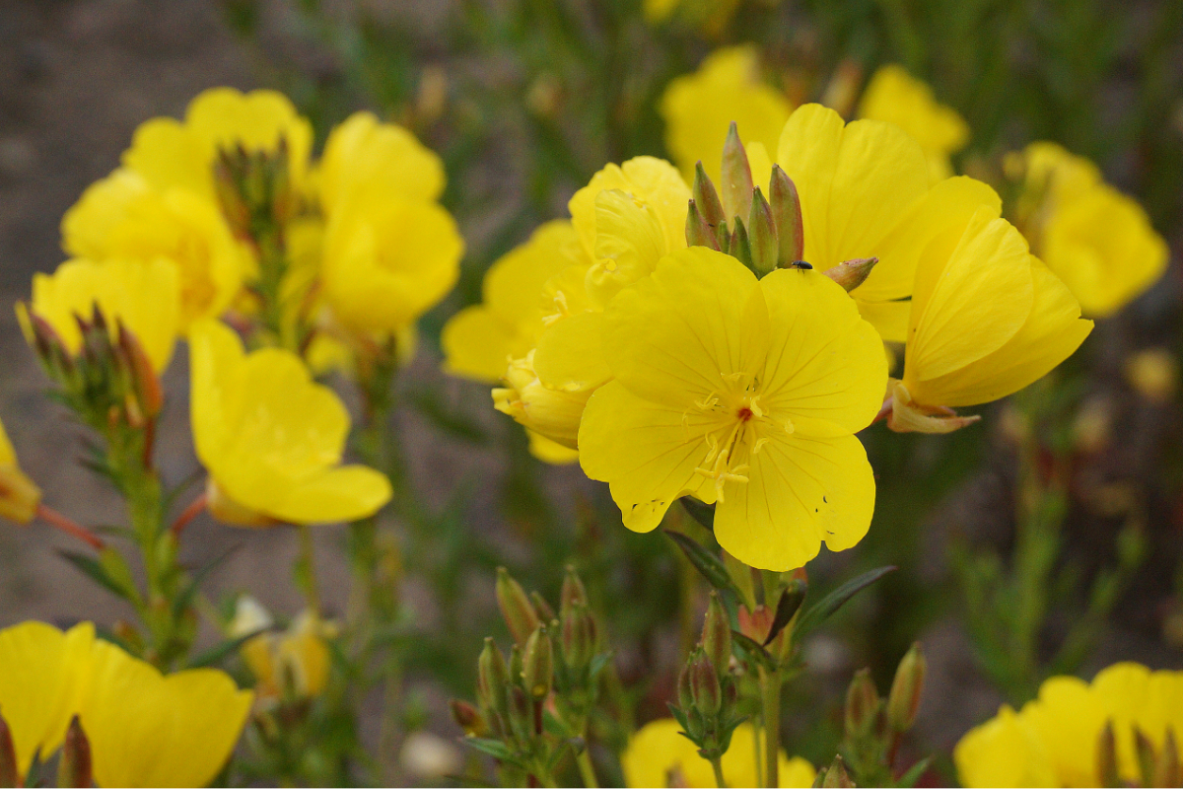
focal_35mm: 82
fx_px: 2711
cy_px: 394
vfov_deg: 16.6
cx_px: 592
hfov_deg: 24.6
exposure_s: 1/1600
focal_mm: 55
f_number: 10
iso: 1600
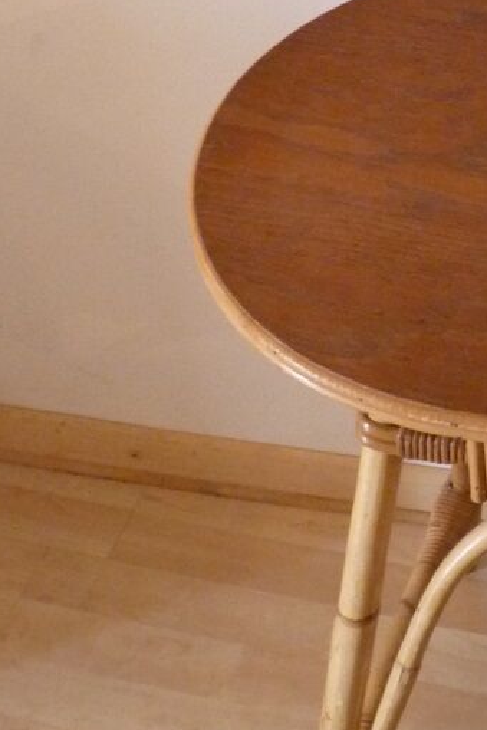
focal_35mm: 95
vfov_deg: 21.4
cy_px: 236
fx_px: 1926
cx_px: 665
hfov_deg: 13.8
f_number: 3
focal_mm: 5.2
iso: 400
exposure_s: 1/20
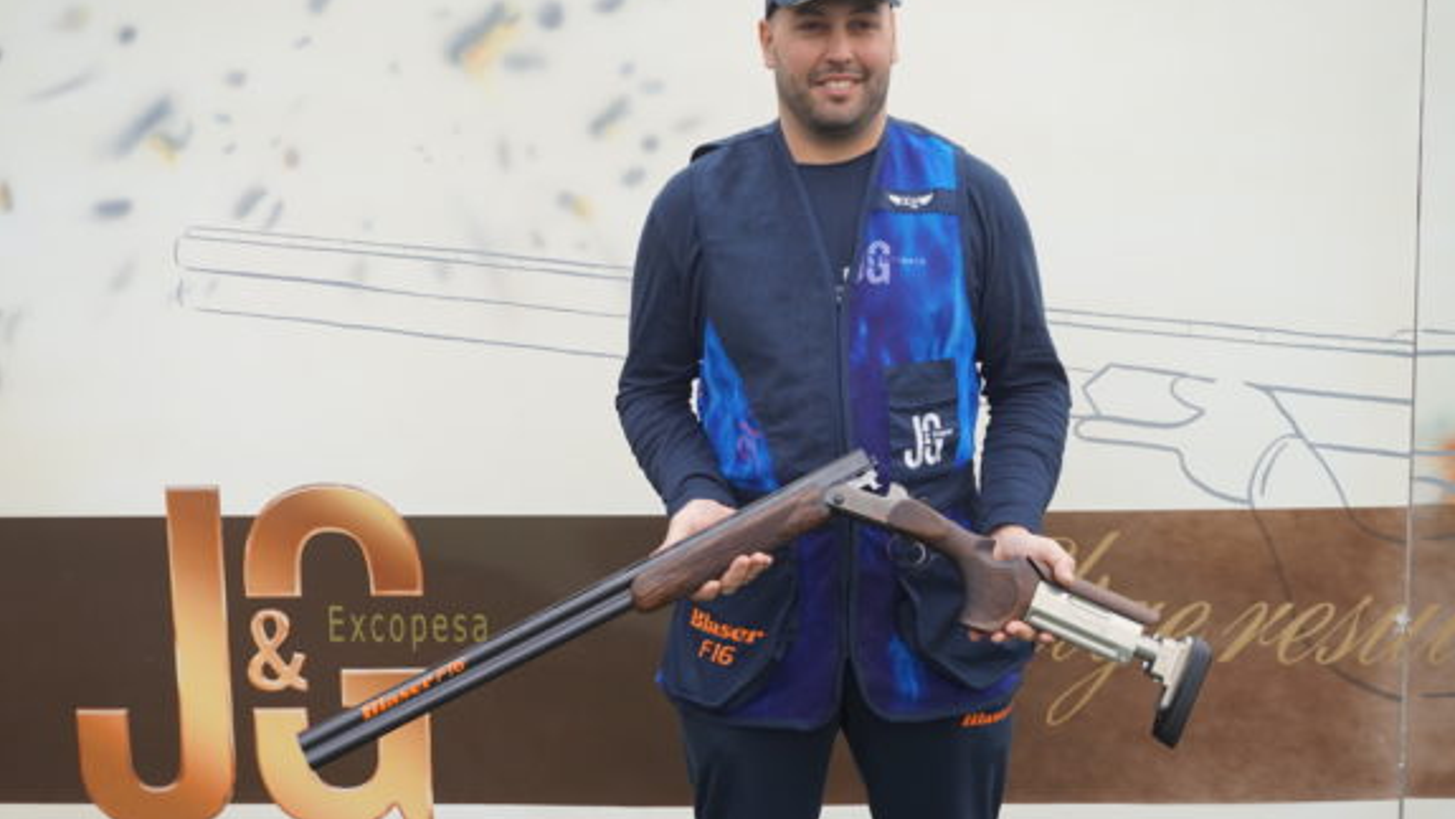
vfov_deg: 29.0
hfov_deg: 49.4
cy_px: 378
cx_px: 728
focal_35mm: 41
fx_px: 1582
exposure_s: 1/160
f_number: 4.5
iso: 125
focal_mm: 26
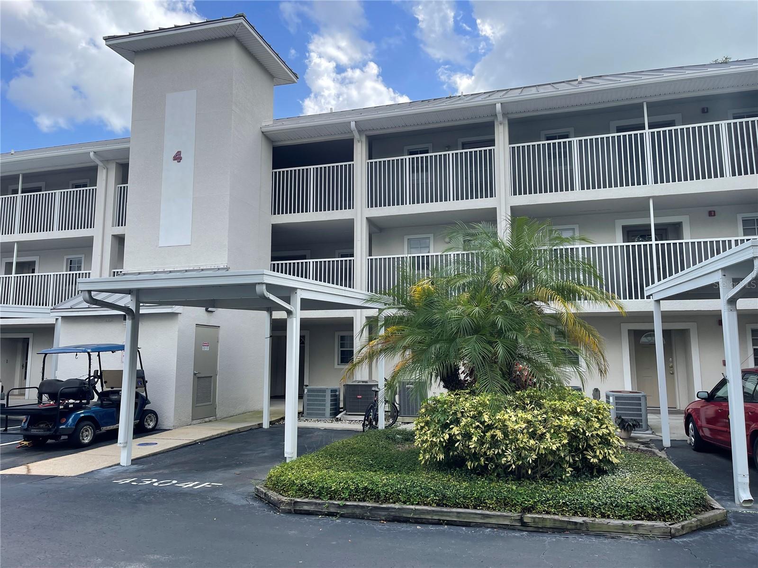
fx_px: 547
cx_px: 379
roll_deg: -0.6
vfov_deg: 54.9
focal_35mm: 25
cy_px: 284
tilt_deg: +7.7
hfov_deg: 69.4
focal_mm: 5.1
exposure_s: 1/1387
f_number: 1.6
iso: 32
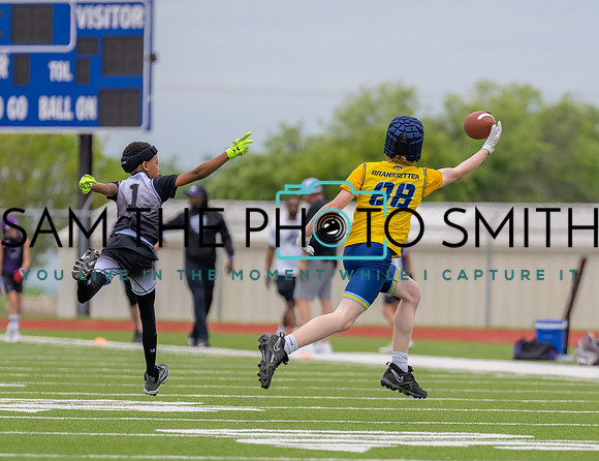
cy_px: 289
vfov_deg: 3.3
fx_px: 8042
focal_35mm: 460
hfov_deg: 4.3
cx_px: 418
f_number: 2.8
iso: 100
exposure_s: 1/2500
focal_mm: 200
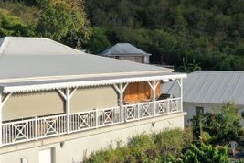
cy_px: 61
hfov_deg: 31.8
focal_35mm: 63
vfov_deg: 21.5
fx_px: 427
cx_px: 145
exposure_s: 1/100
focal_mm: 10.26
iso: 100
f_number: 5.6
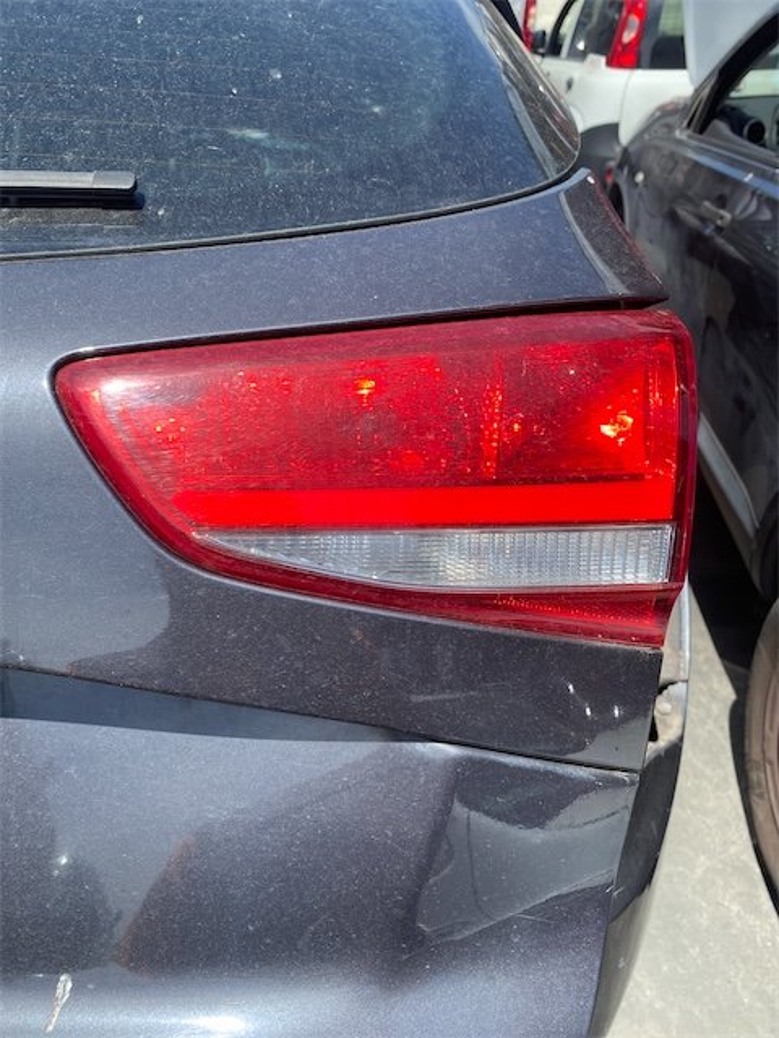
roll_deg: +2.5
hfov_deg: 53.1
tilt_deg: -33.3
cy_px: 519
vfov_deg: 67.3
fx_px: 780
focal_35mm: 26
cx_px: 390
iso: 32
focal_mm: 4.25
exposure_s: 1/1093
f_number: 1.8
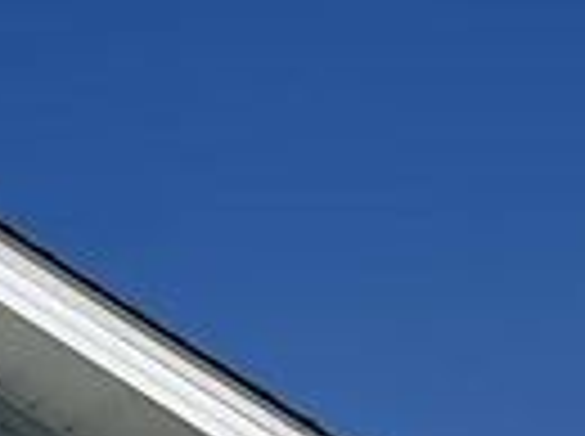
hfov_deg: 7.5
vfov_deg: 6.6
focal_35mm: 205
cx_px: -1584
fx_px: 3458
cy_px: 1254
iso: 32
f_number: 1.6
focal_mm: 5.1
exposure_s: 1/12048
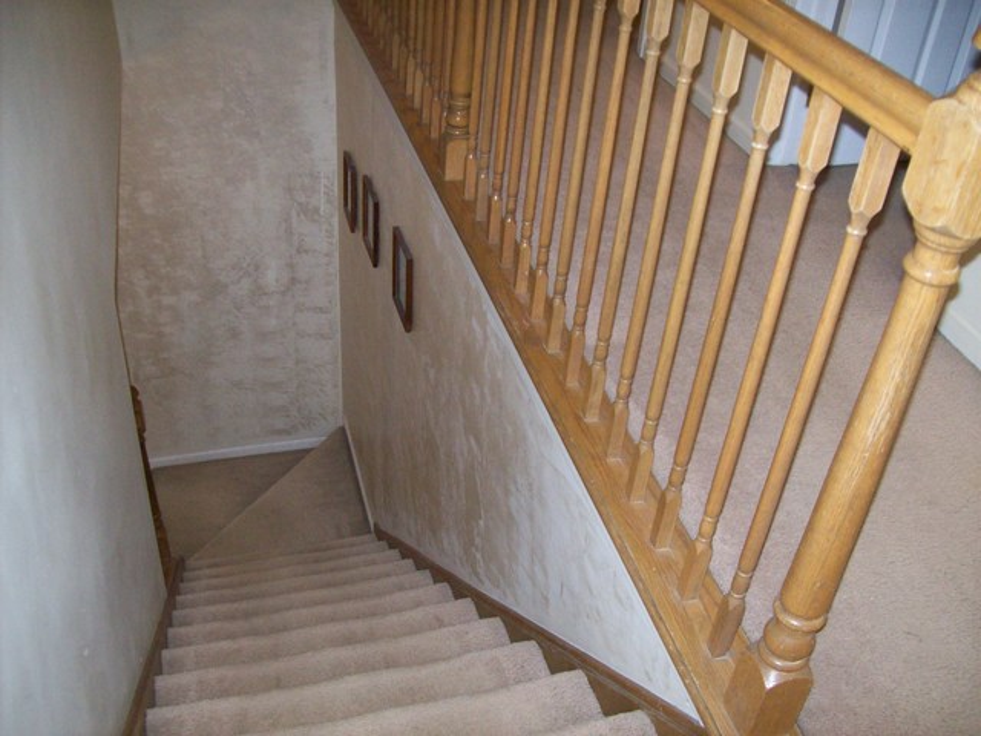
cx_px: 490
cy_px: 368
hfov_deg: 51.4
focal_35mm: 36
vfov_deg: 39.7
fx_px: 1020
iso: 200
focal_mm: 6
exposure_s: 1/64
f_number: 2.7
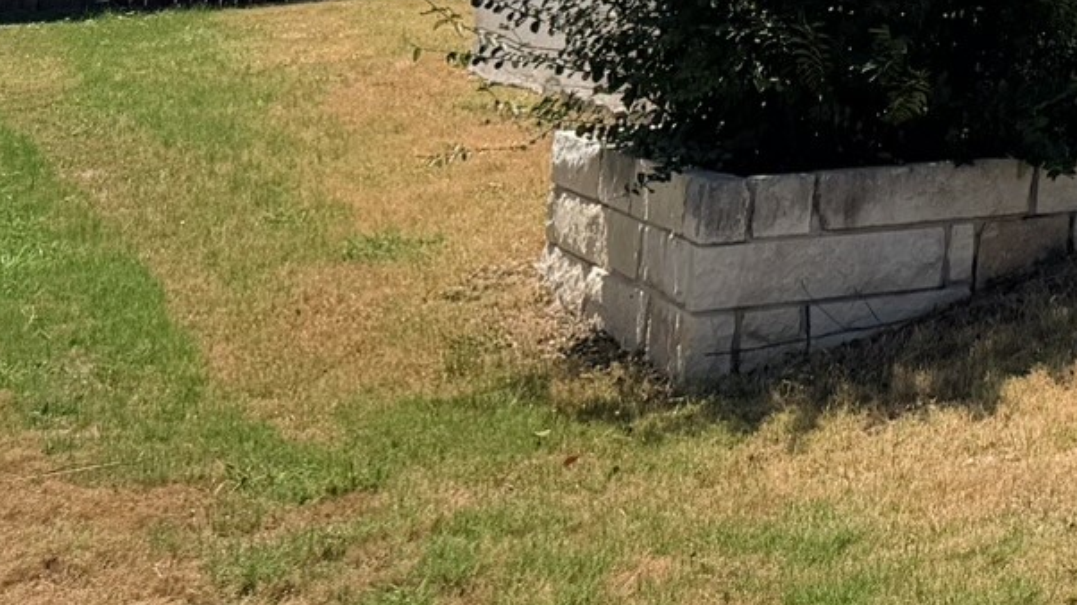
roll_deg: +0.3
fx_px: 2541
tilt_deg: +11.8
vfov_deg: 11.7
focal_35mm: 89
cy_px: -725
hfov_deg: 19.6
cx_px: 1769
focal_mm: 6.76
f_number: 1.78
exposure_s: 1/6173
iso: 80
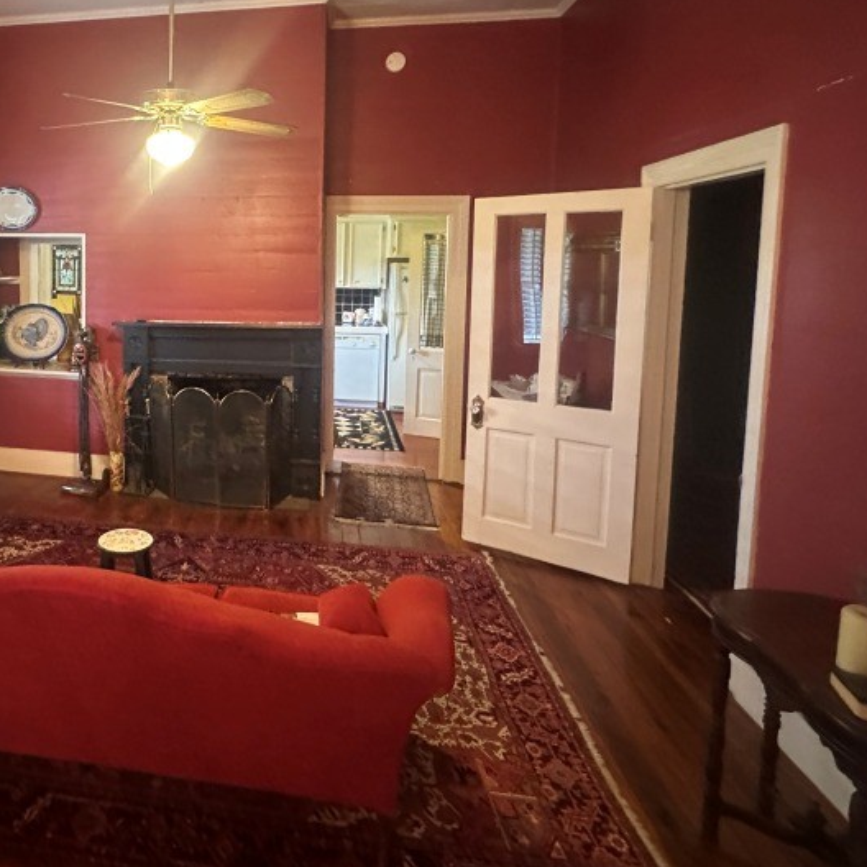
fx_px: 680
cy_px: 319
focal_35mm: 24
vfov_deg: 64.0
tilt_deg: -6.3
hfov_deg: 60.2
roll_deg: -1.4
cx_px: 182
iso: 800
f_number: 2.2
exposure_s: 1/40
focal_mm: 2.22
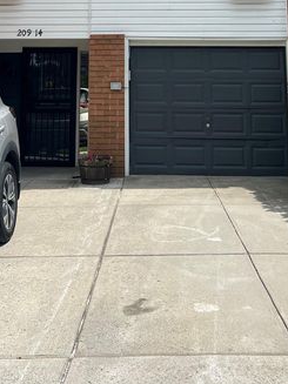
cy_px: -3
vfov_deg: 33.1
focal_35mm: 53
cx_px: 122
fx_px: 588
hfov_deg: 27.5
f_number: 1.5
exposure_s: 1/3257
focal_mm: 5.7
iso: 50
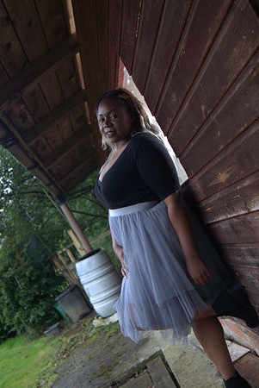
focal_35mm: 39
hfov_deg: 34.3
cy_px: 194
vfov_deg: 49.5
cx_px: 130
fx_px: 420
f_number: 4
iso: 100
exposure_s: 1/100
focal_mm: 26
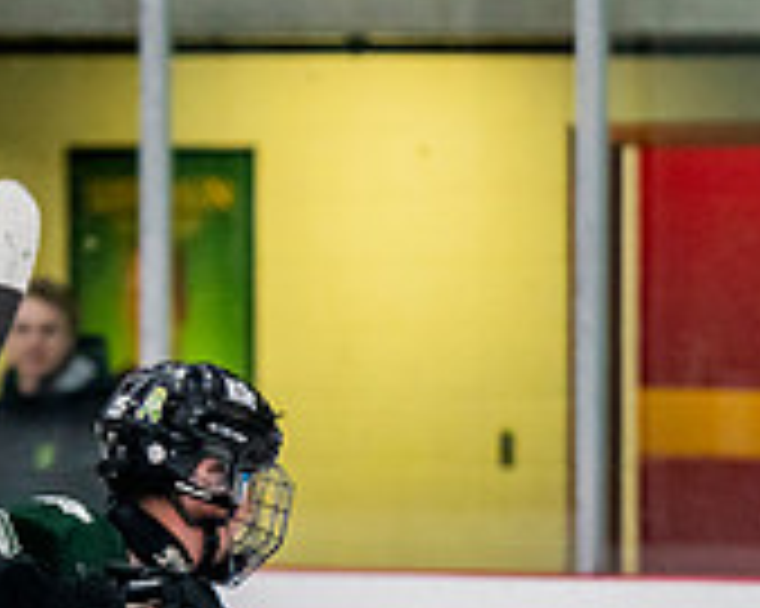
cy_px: 721
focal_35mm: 489
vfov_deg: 3.2
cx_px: 1009
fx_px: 10993
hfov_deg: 3.9
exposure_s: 1/640
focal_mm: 125
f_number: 3.2
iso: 2000
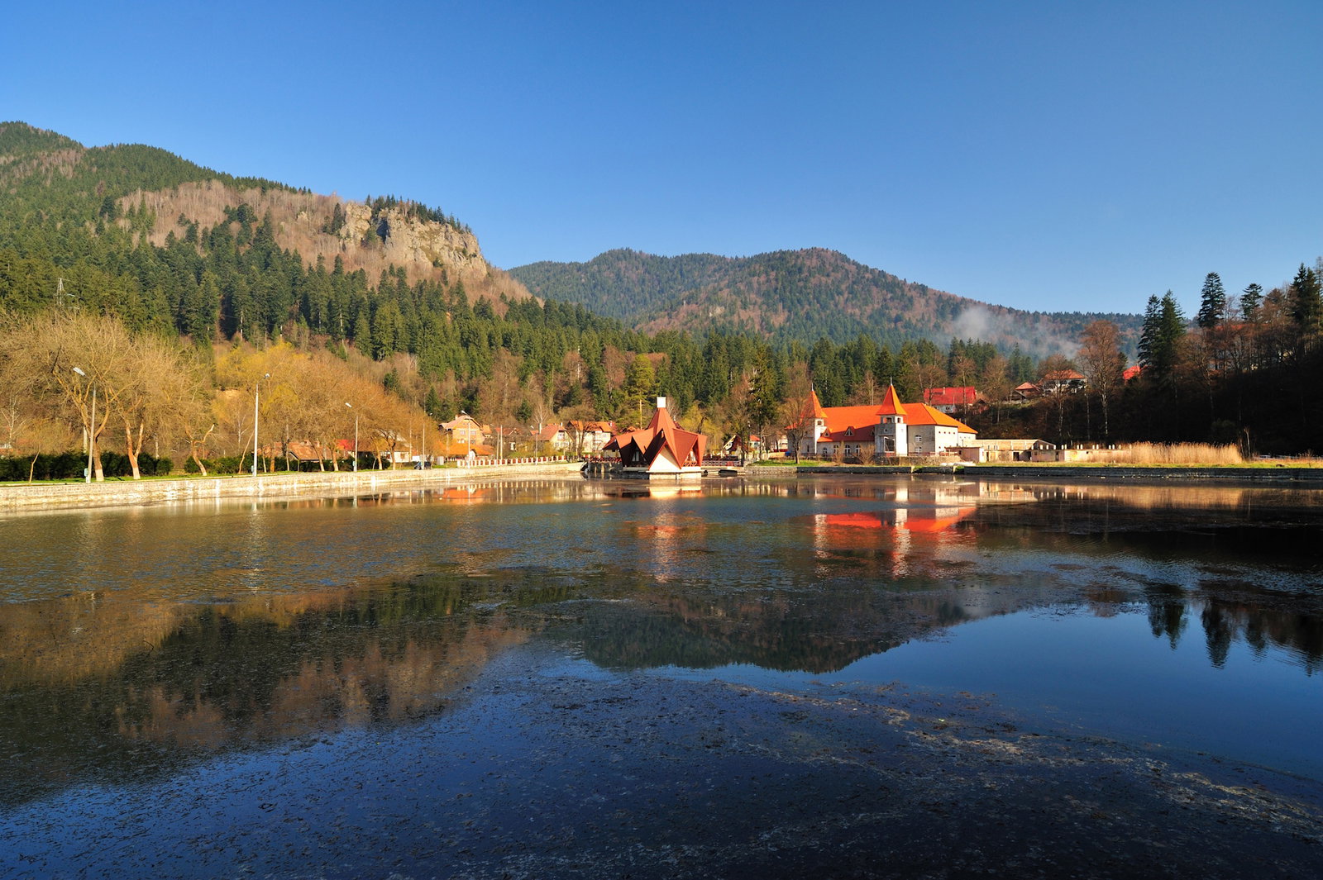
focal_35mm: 21
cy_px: 440
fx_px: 771
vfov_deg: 59.4
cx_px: 662
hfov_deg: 81.2
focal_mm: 21
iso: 200
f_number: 11
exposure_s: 1/80
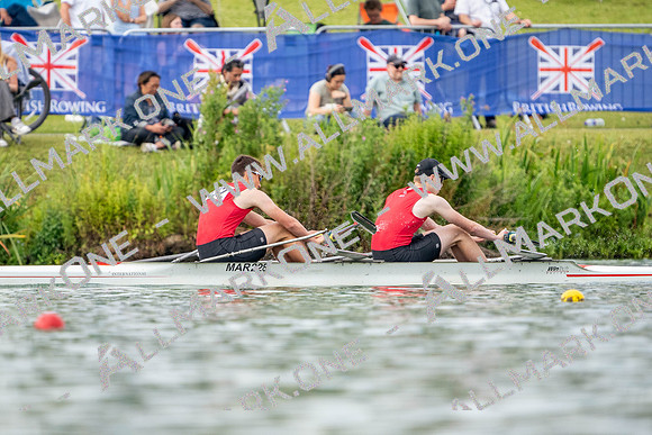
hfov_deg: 2.5
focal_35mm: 838
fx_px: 15180
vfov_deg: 1.6
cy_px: 218
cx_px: 326
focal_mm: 559
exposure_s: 1/1600
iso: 800
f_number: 6.3
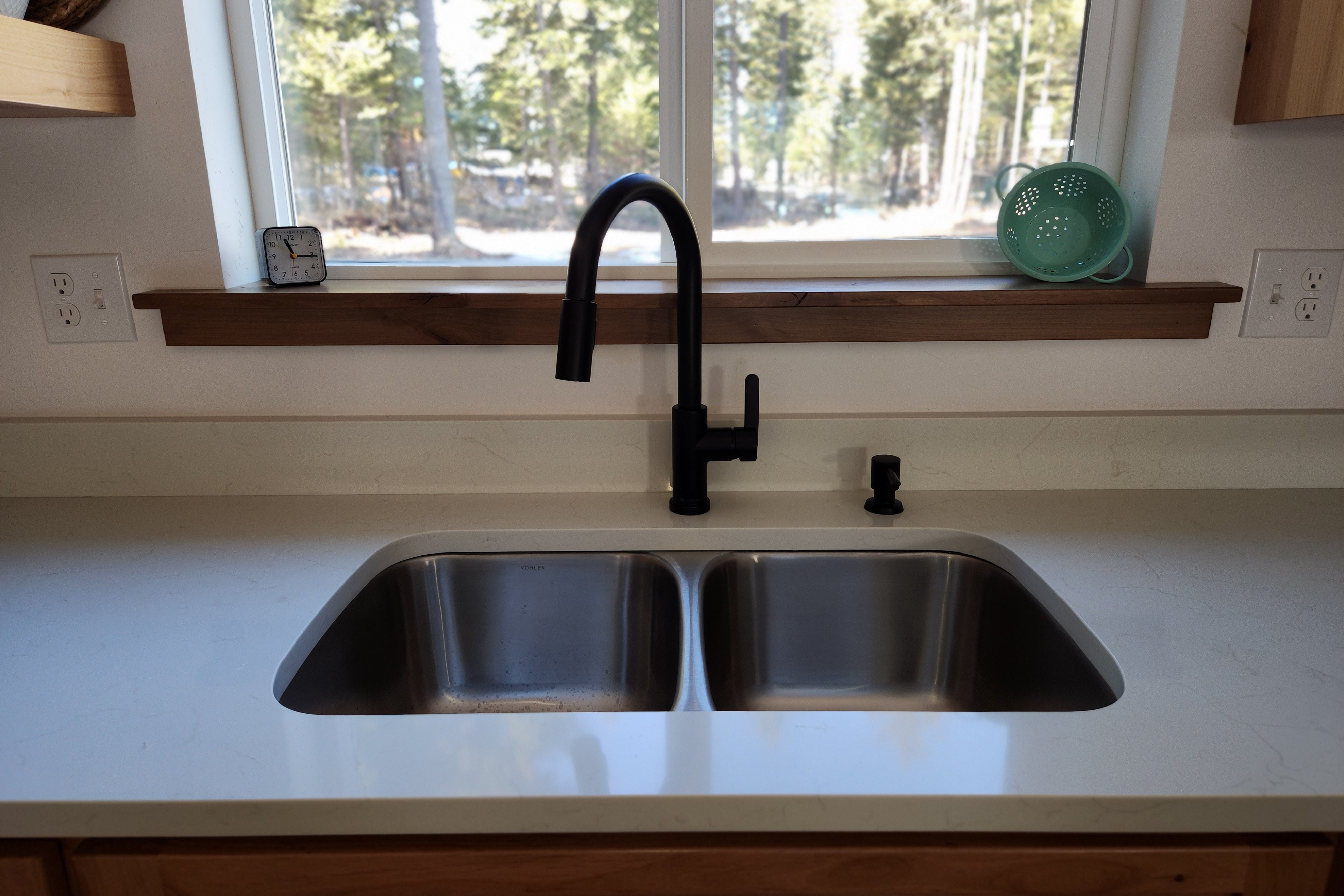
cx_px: 671
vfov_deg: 53.1
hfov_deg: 73.7
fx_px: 896
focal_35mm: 24
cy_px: 420
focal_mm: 5.4
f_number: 1.8
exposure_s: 1/120
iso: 80
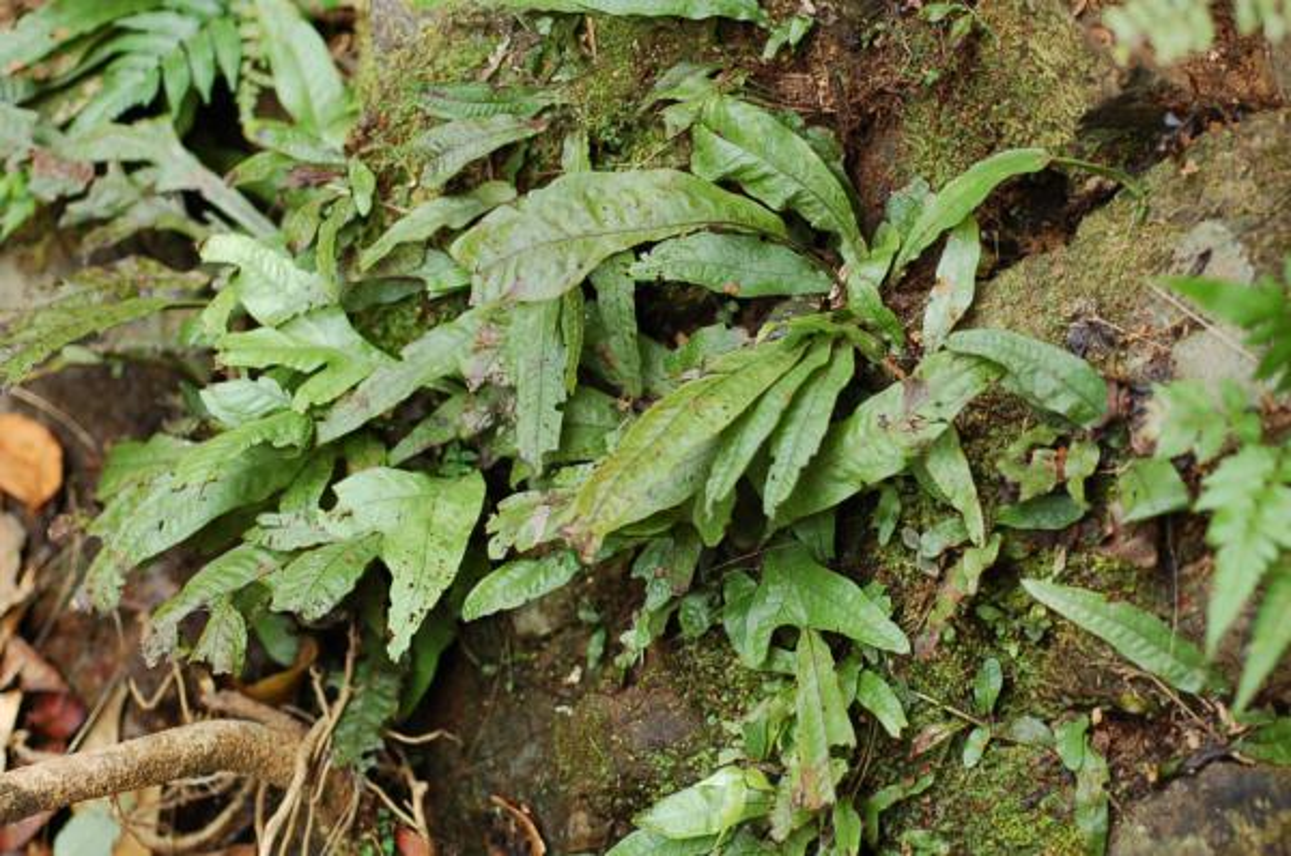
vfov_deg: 15.1
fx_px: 3222
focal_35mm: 90
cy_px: 428
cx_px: 646
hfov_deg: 22.7
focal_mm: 60
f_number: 2.8
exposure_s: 1/80
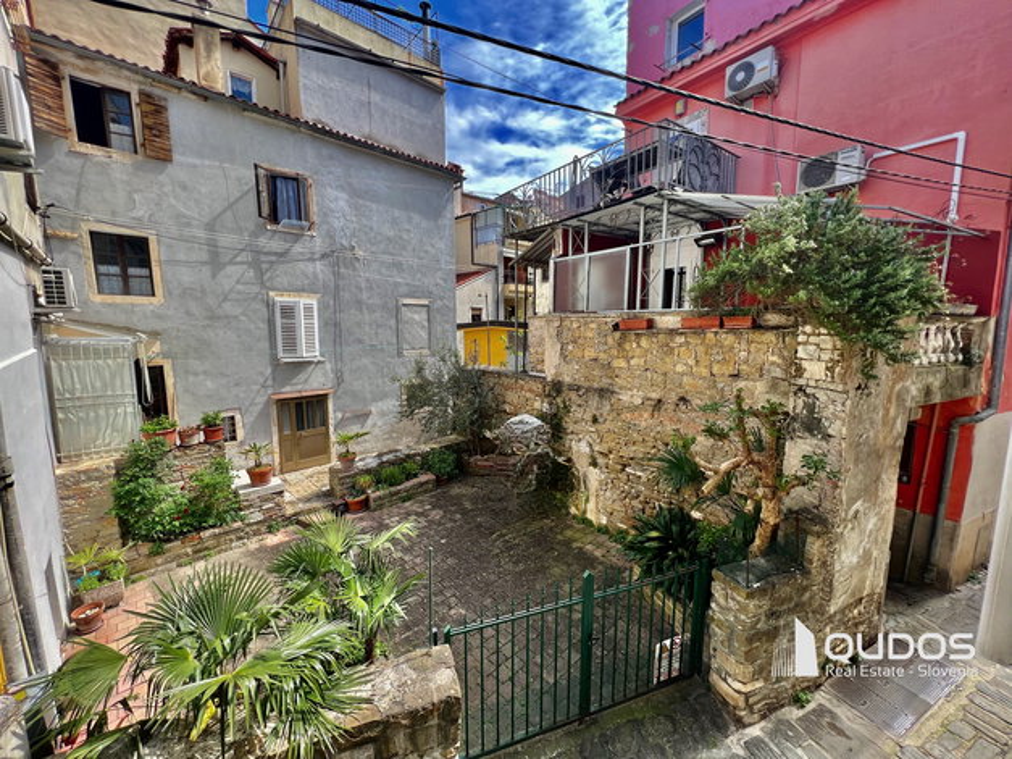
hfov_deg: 106.2
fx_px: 380
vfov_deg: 89.9
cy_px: 380
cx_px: 506
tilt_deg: -7.4
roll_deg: +0.4
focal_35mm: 13
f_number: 1.8
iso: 32
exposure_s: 1/550
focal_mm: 1.57
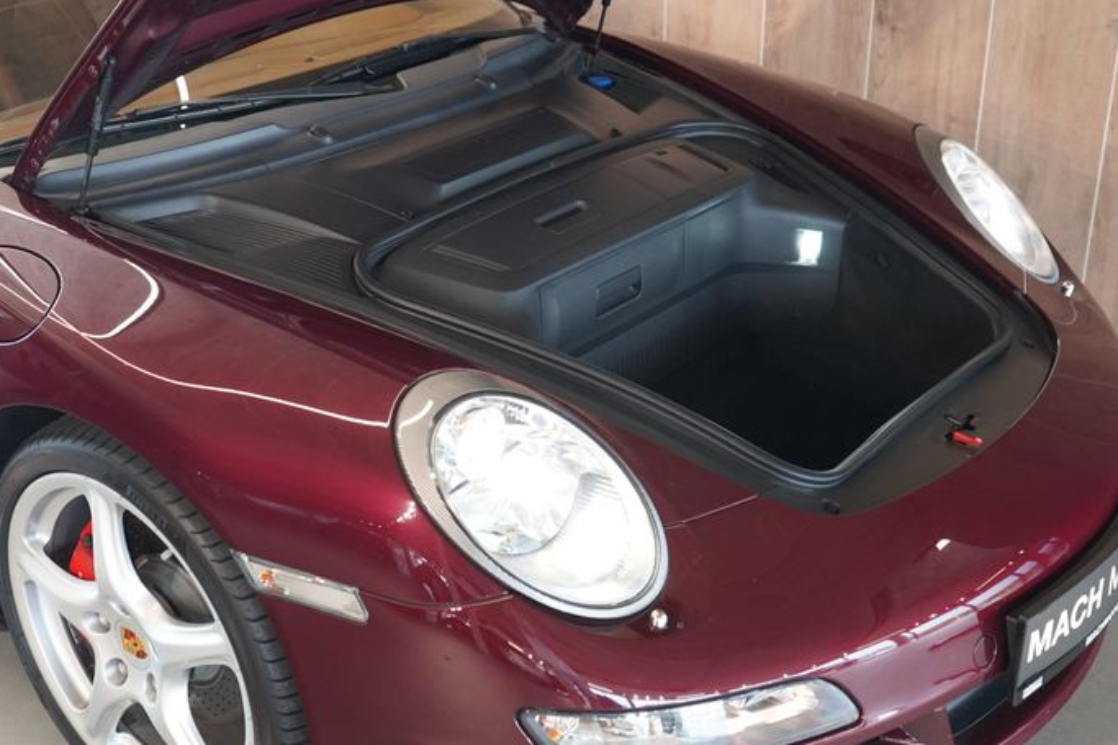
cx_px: 539
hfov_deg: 41.1
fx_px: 1490
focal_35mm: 48
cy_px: 374
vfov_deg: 28.1
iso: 5000
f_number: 4
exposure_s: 1/160
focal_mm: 32
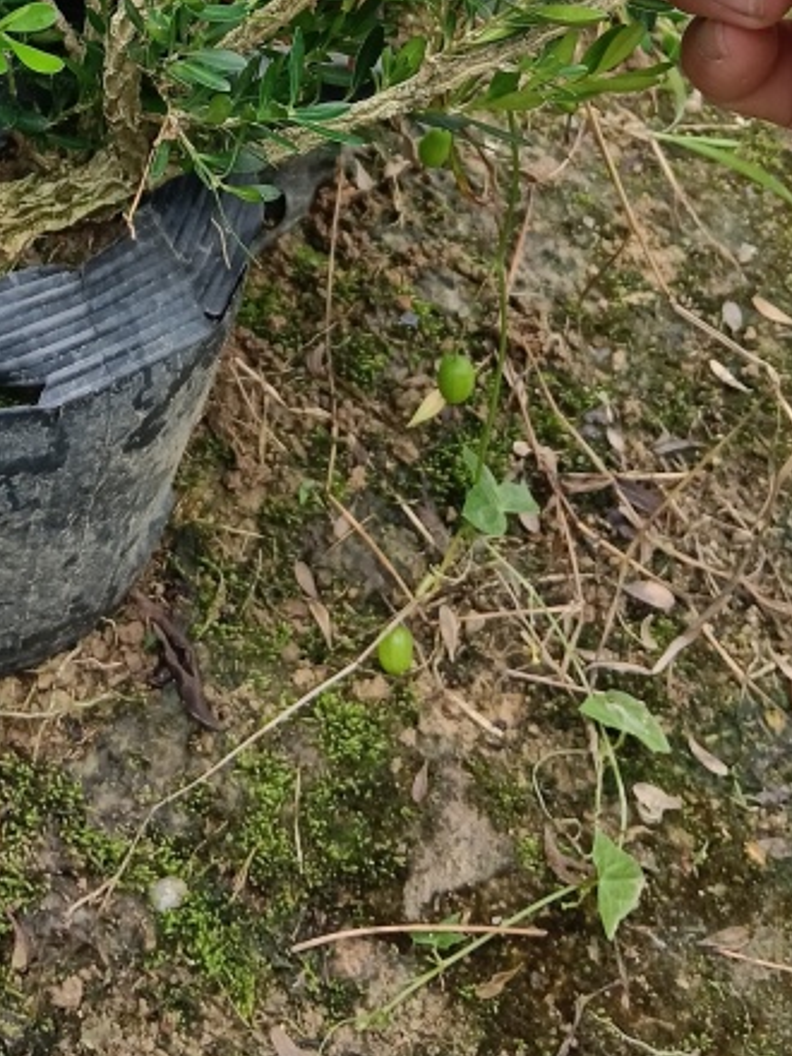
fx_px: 1922
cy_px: -61
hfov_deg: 23.0
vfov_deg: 28.3
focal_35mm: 63
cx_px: 182
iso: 631
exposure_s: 1/50
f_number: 1.8
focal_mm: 4.05
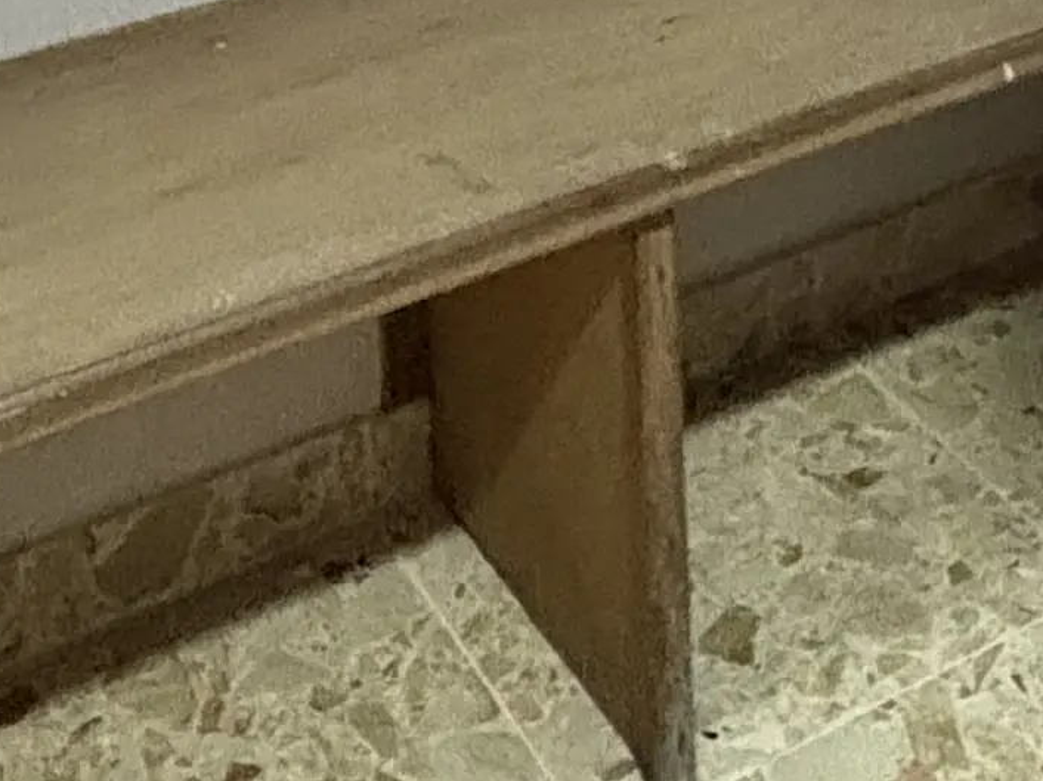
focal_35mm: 80
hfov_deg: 24.0
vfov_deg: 14.1
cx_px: 842
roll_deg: +1.6
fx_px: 2410
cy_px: -976
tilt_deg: -1.3
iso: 800
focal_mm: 2.22
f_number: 2.2
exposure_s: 1/30
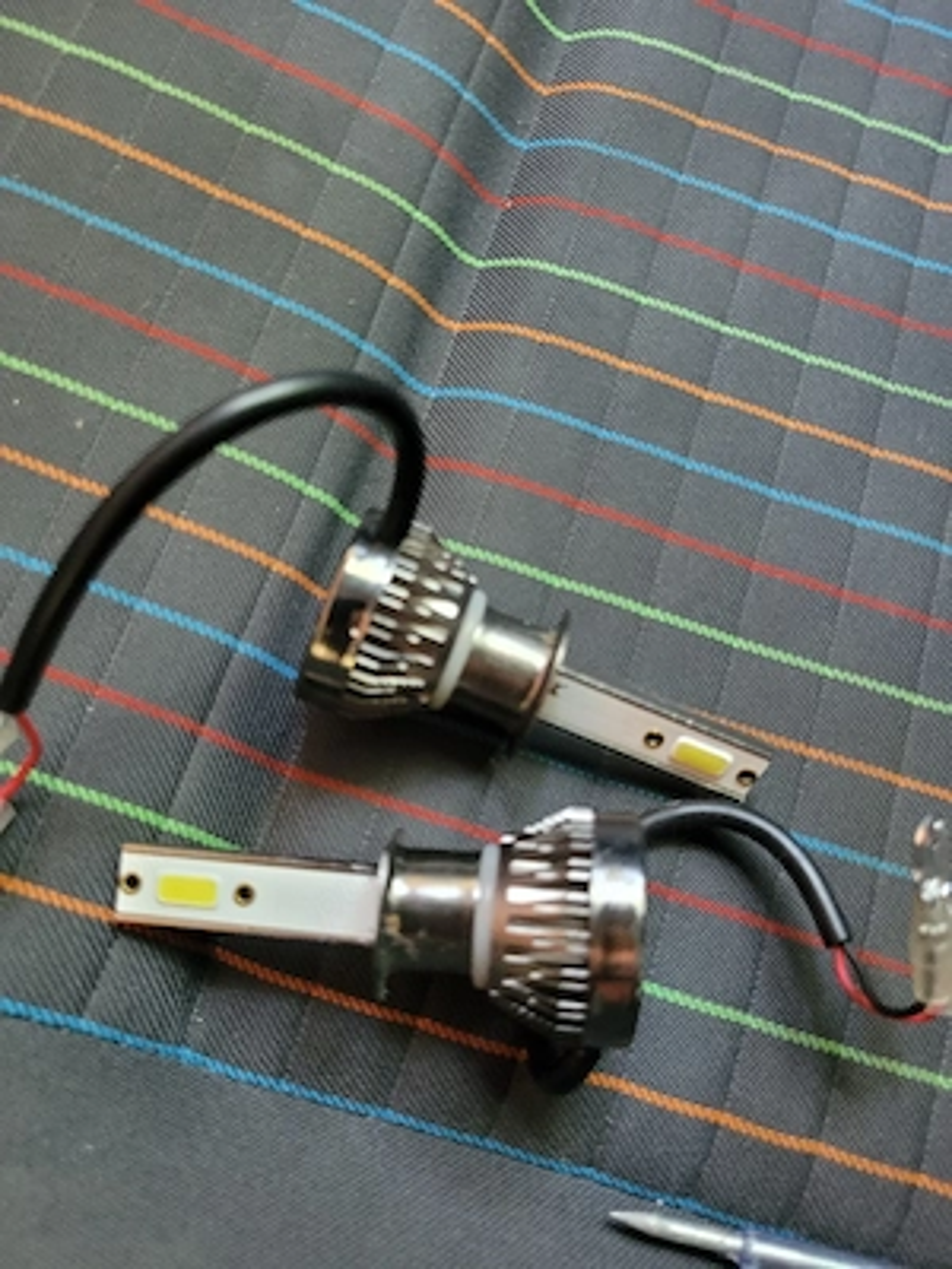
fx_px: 953
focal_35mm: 26
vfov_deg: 67.3
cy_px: 634
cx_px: 476
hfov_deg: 53.1
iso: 500
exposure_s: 1/25
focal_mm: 5.4
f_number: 1.8
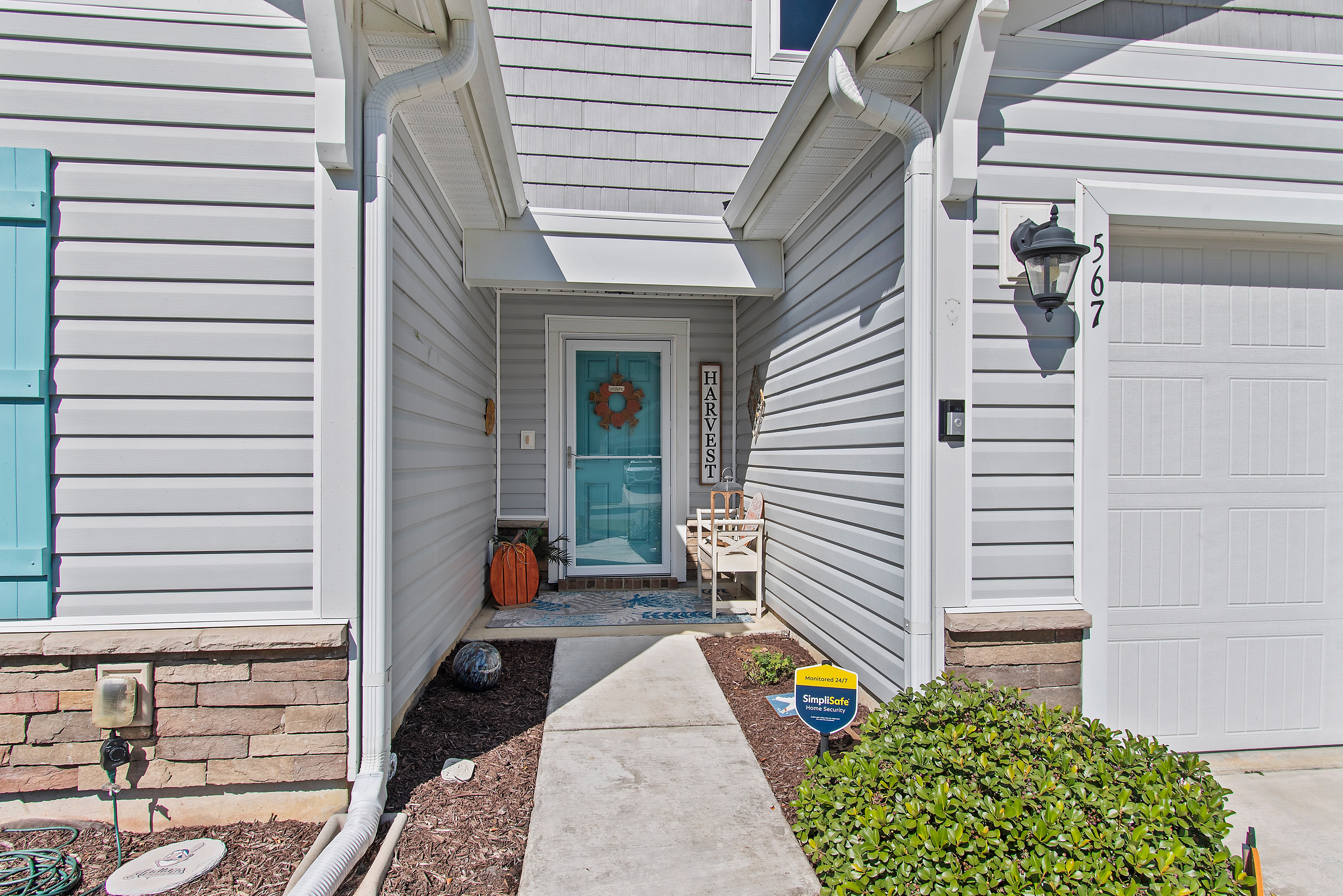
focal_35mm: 19
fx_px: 709
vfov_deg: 64.6
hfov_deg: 86.9
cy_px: 448
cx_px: 672
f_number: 8
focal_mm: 13
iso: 100
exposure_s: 1/250
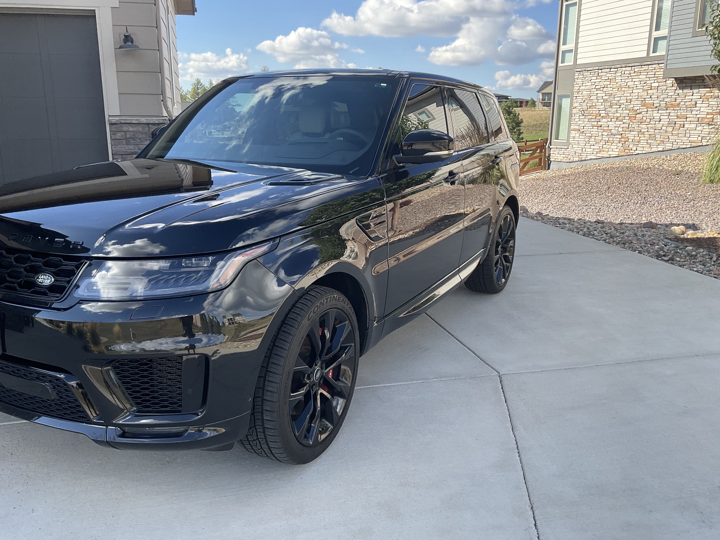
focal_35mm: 29
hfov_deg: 61.7
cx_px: 360
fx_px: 603
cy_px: 270
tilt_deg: -13.6
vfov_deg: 48.2
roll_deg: -1.4
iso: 16
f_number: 1.8
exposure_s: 1/551
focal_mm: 3
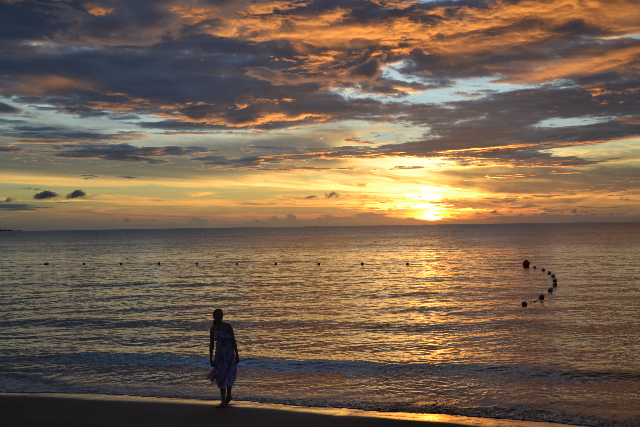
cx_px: 320
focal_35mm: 52
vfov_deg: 25.8
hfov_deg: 37.9
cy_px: 214
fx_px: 933
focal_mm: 35
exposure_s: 1/125
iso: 100
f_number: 5.6
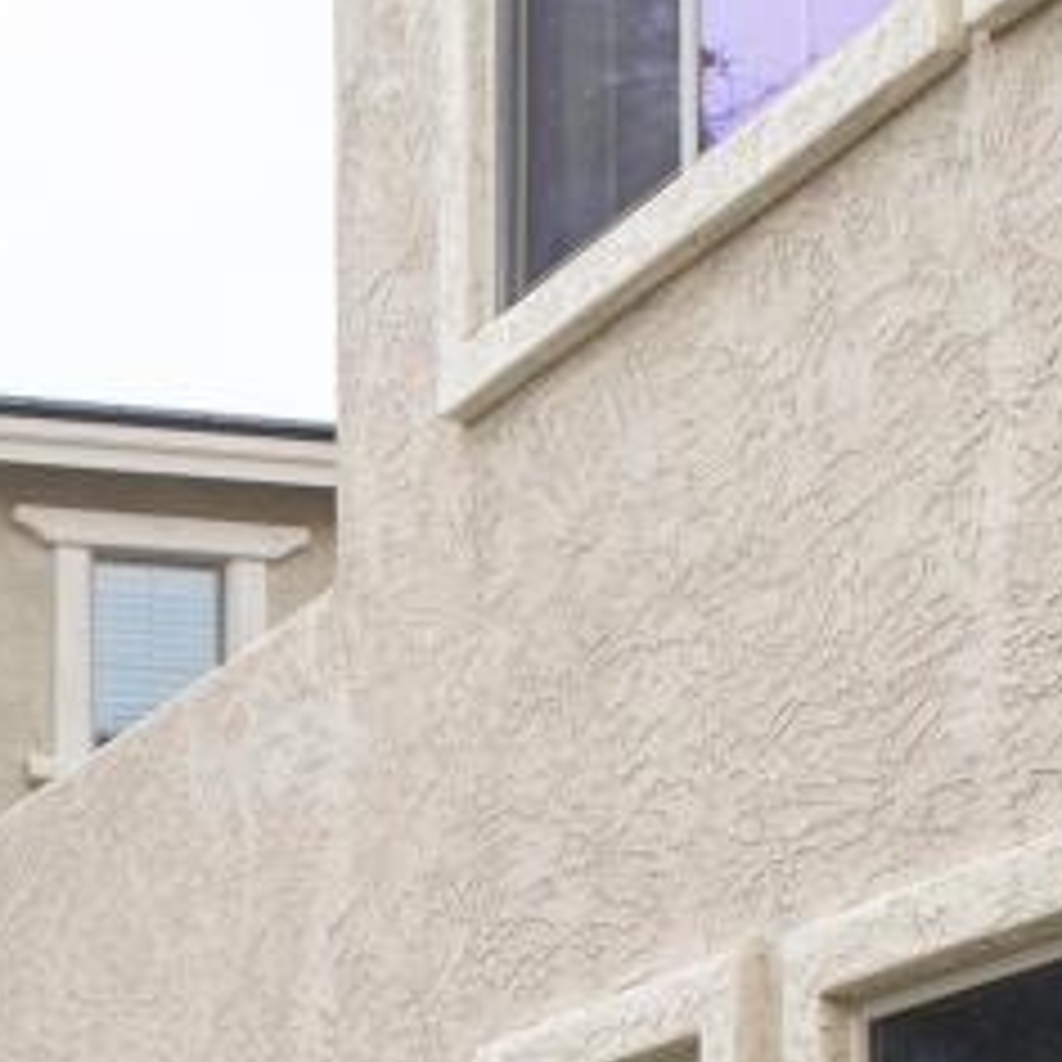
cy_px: 1566
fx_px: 3888
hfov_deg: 14.9
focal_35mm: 112
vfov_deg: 14.6
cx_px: -315
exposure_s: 1/125
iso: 100
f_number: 5.6
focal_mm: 18
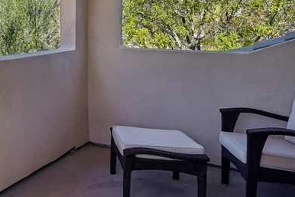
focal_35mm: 45
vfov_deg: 28.8
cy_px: 25
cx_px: -76
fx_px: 369
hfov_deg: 33.5
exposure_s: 1/125
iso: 100
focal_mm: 16
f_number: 8
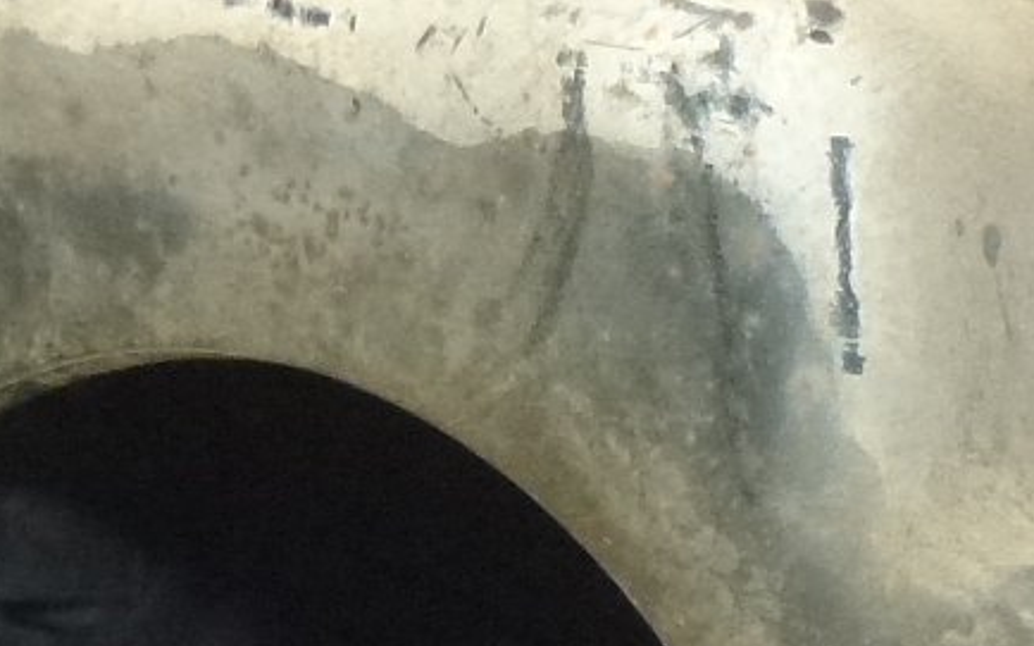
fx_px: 5071
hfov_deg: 11.6
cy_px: 1294
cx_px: 862
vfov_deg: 7.0
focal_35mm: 180
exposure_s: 1/60
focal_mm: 6.4
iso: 400
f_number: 3.7
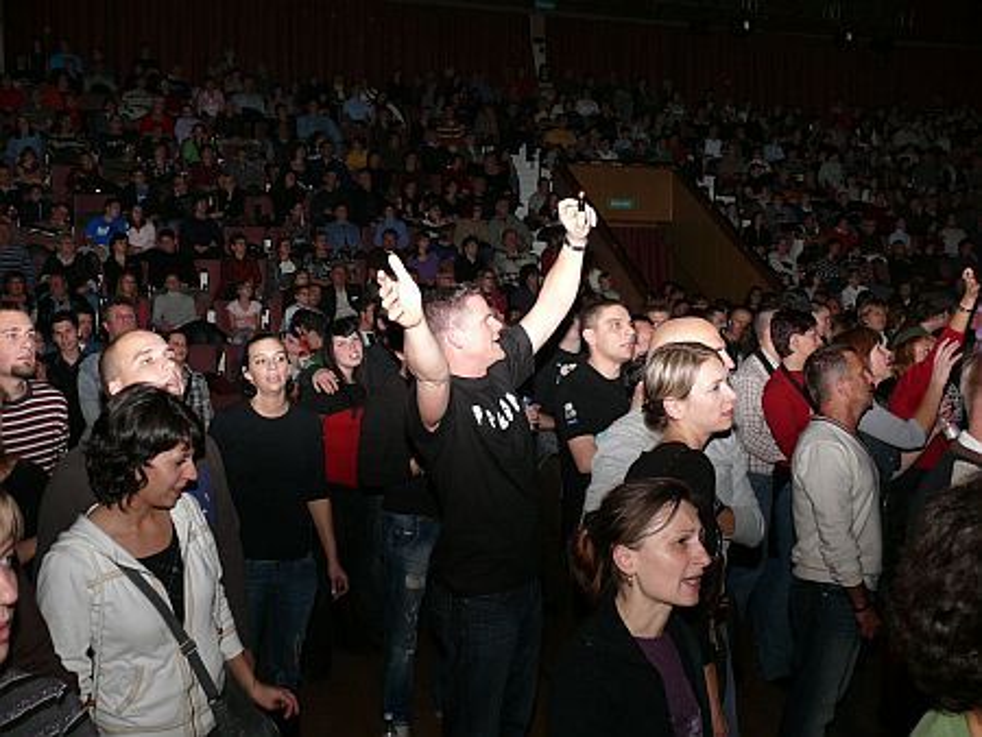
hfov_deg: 52.6
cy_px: 368
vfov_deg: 40.7
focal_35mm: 35
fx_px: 993
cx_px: 491
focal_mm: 7.4
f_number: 2.8
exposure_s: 1/30
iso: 100
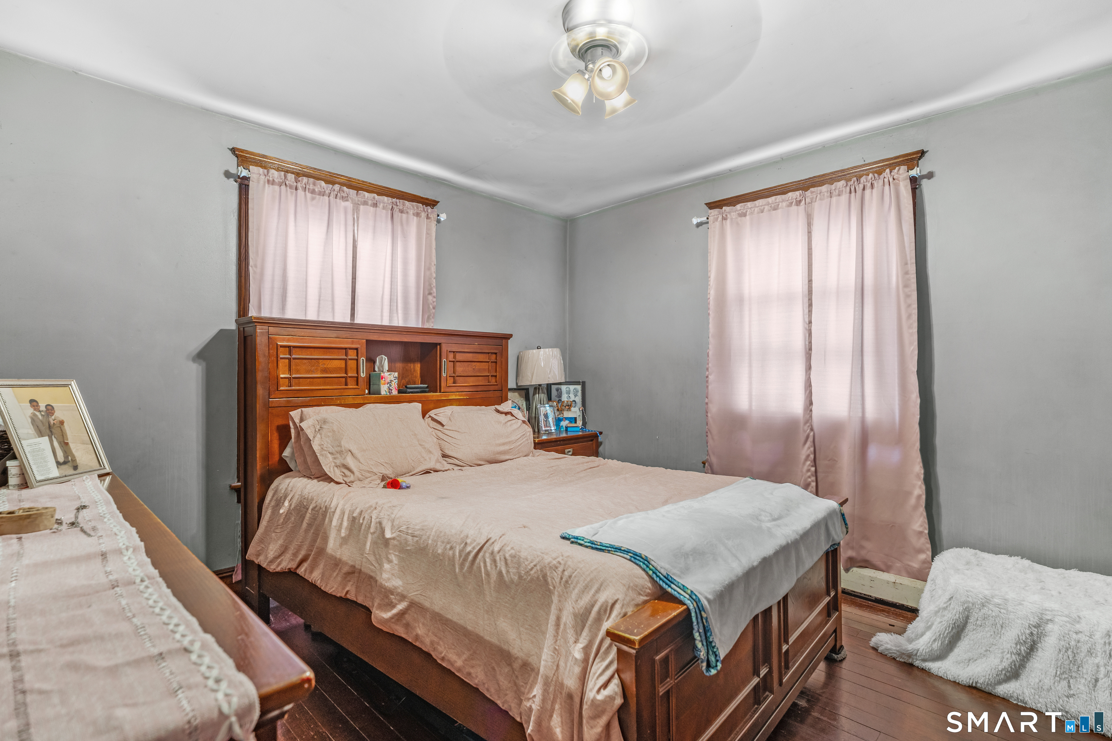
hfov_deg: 96.7
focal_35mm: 16
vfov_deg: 73.7
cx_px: 556
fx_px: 494
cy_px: 370
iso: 500
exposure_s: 2
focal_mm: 16
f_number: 5.6
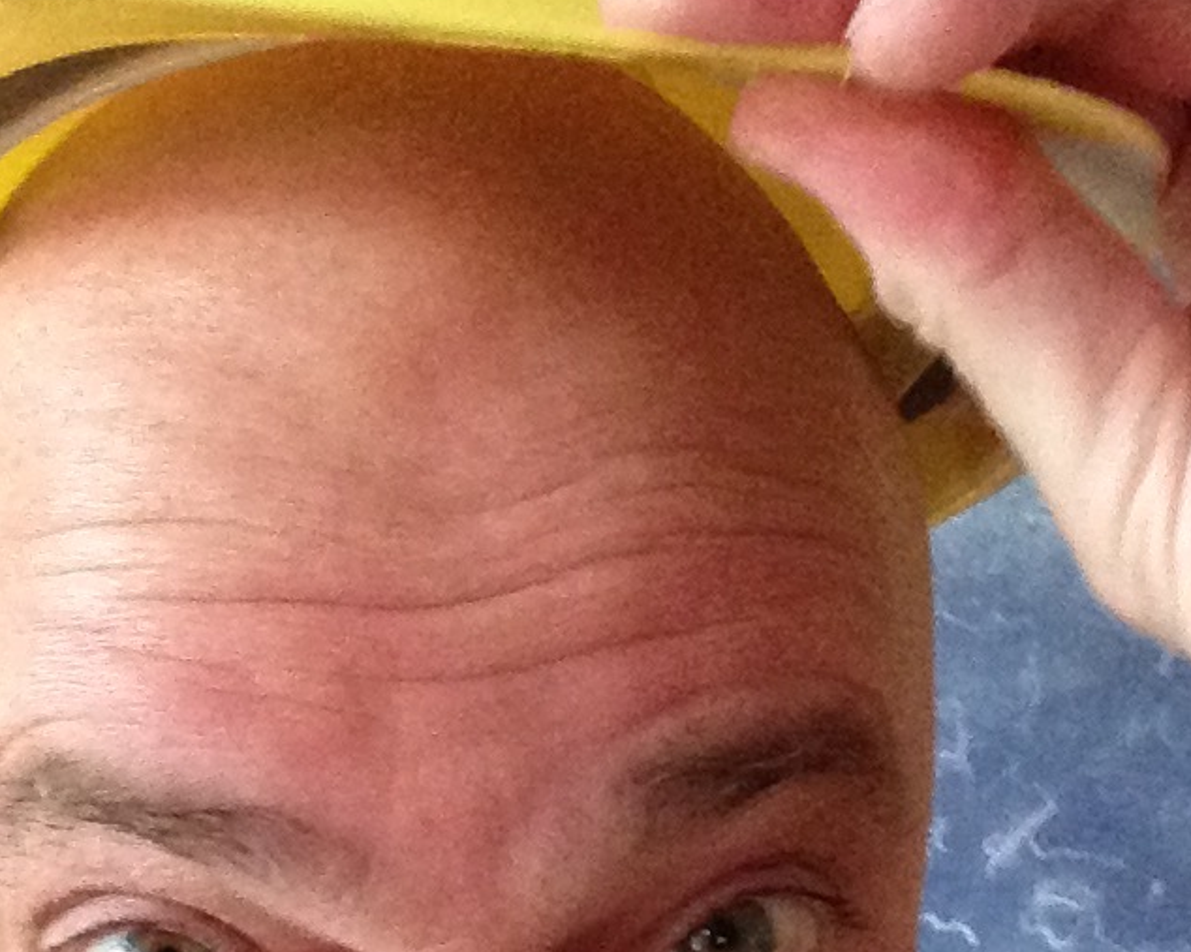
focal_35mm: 65
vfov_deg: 23.5
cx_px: 477
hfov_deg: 29.1
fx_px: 2291
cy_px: 561
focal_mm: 2.15
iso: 800
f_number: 2.4
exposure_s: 1/15
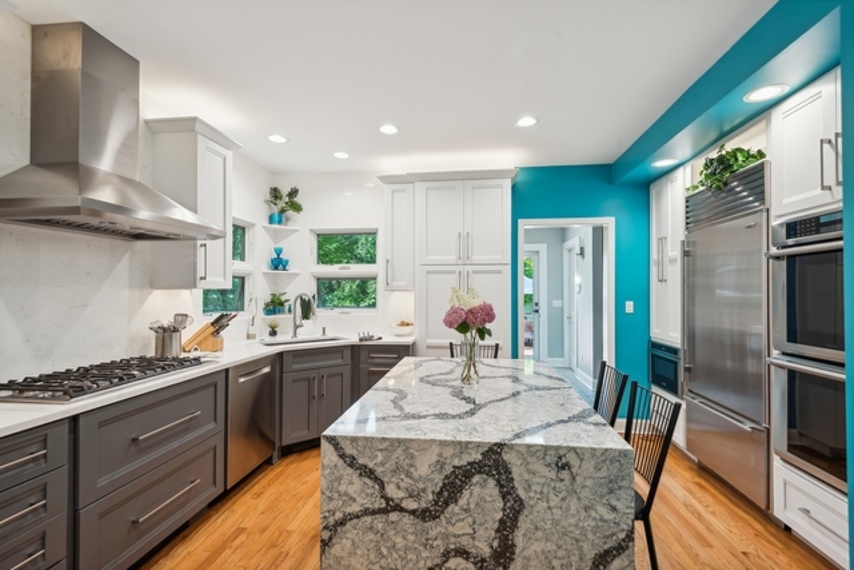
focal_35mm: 16
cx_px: 427
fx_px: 380
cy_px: 285
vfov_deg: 73.8
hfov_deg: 96.7
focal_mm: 16
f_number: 9
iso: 200
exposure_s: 1/13
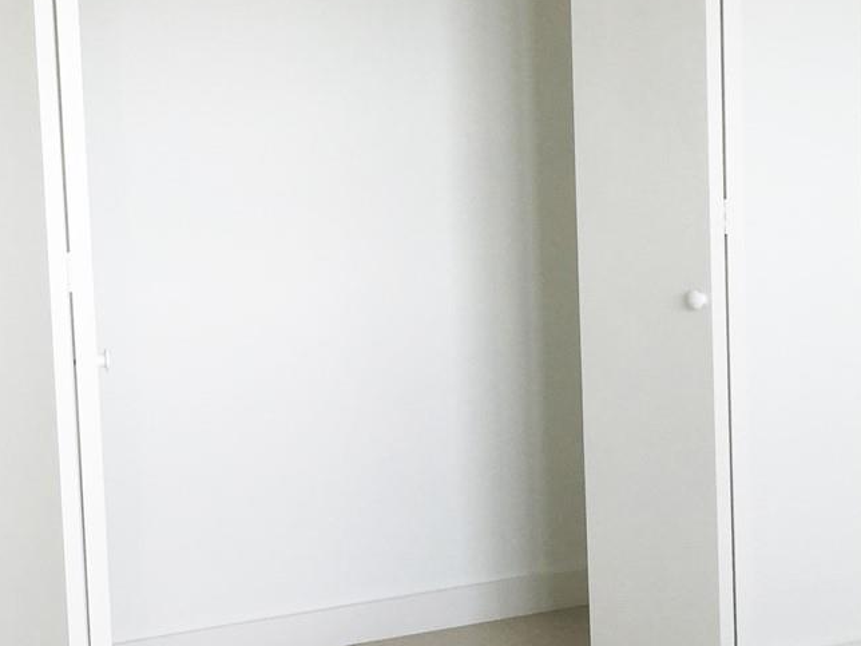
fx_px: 1791
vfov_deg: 20.4
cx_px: 190
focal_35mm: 72
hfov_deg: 26.6
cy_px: 272
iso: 25
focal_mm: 4.15
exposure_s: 1/120
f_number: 2.2
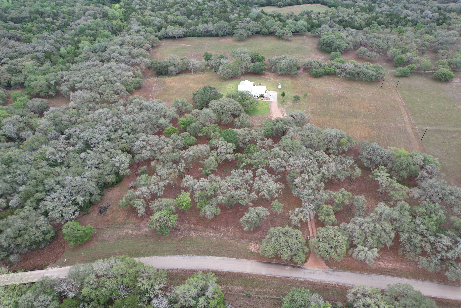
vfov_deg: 57.2
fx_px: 282
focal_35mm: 22
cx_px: 230
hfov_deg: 78.6
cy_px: 154
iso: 100
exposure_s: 1/120
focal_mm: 8.38
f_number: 2.8
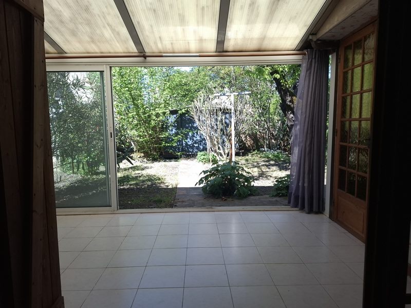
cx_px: 206
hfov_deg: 73.9
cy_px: 154
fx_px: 273
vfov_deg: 58.9
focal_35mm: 23
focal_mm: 5.54
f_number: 1.8
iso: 50
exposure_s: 1/274
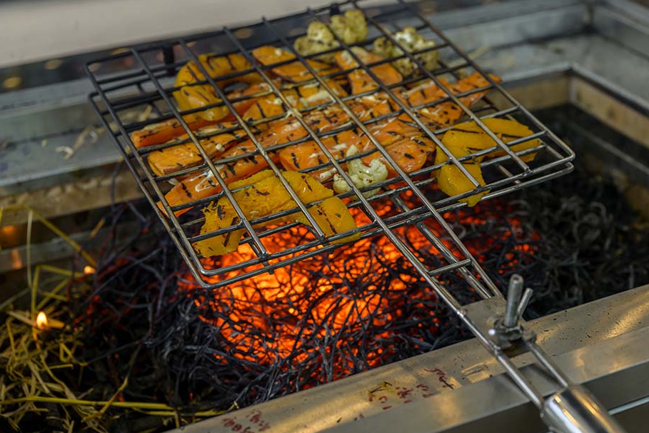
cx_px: 334
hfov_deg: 35.6
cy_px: 213
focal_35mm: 56
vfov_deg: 24.2
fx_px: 1009
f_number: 4
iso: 1100
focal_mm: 53
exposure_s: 1/400
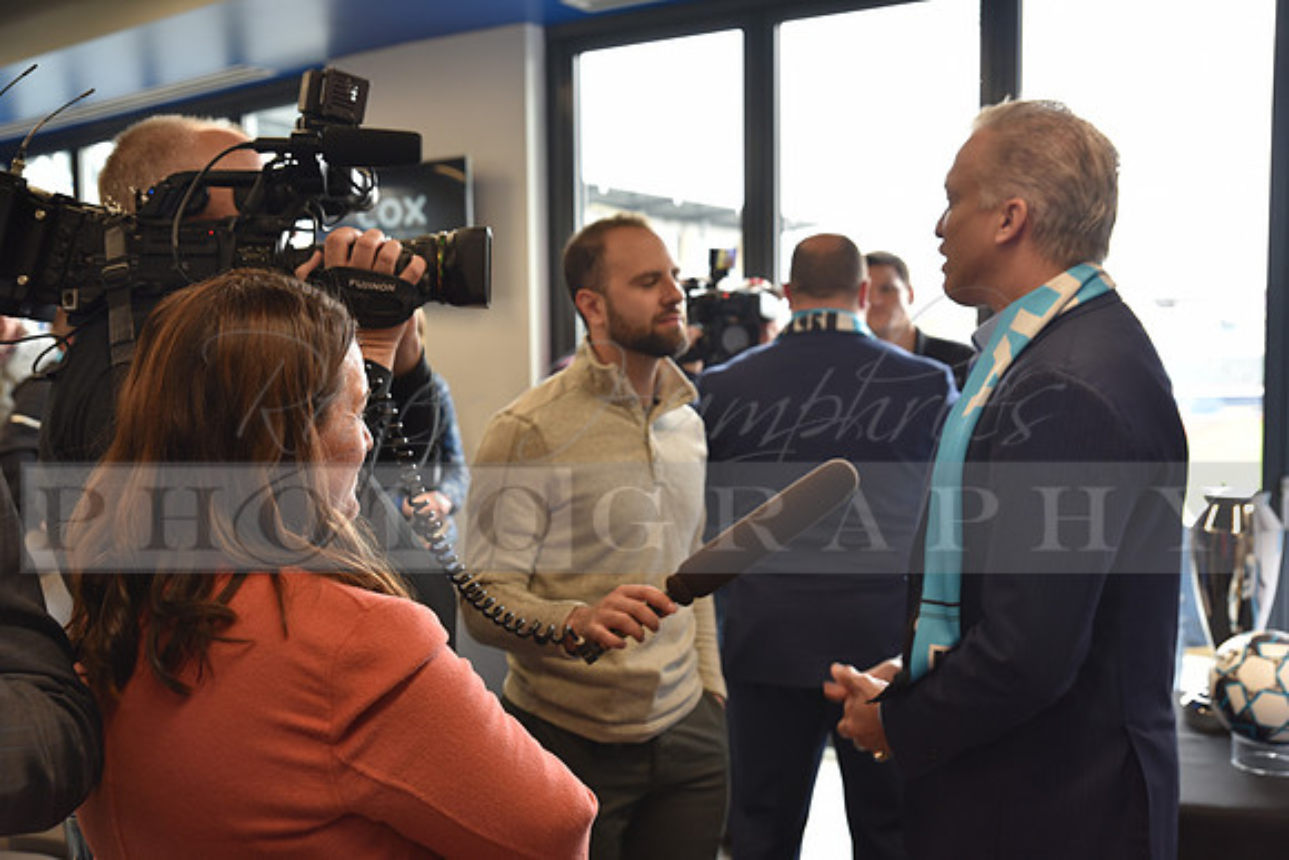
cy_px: 430
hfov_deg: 50.7
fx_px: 1361
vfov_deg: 35.1
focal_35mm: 38
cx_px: 644
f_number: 4
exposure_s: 1/60
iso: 400
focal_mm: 38
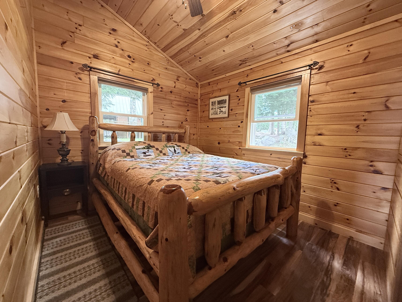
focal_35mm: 14
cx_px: 201
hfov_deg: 102.1
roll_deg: -2.0
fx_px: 163
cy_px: 151
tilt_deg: -4.6
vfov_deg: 85.7
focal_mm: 2.22
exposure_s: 1/60
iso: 320
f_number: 2.2
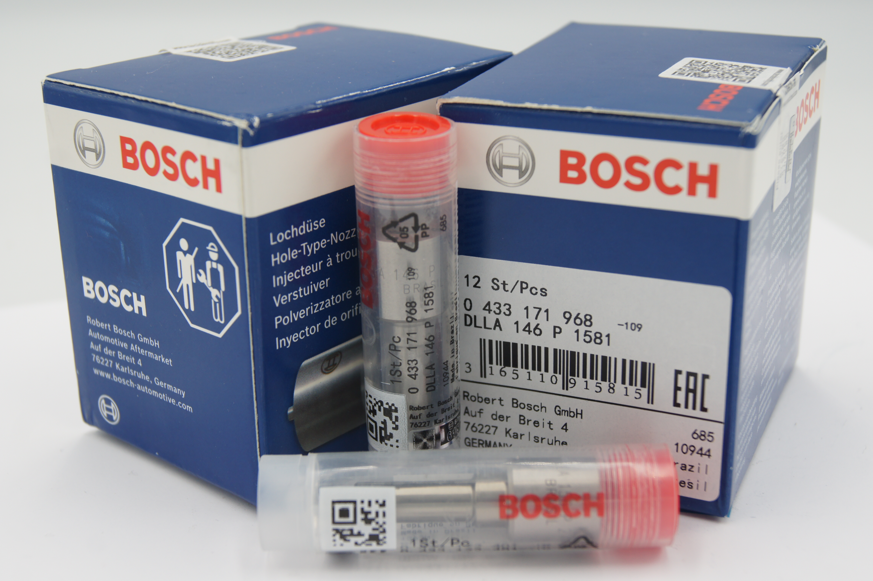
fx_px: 1272
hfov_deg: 37.9
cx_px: 436
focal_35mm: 52
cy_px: 290
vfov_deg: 25.7
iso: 200
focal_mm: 35
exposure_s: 1/125
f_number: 5.6
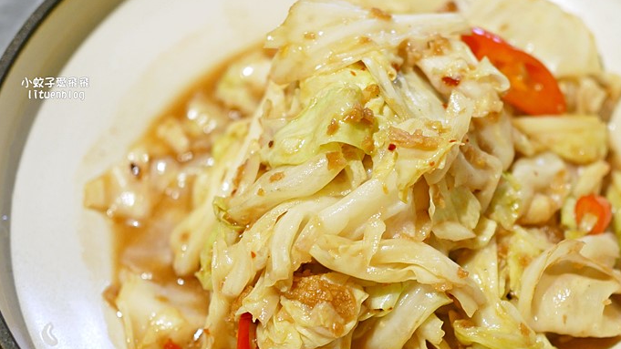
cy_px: 205
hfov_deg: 26.4
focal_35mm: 80
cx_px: 397
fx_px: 1317
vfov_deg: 15.1
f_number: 1.8
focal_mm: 25
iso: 200
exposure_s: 1/160
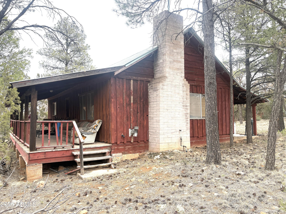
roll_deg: +0.8
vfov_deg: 53.1
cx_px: 143
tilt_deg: +3.8
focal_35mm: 26
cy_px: 107
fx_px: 215
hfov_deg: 67.3
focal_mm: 5.96
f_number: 1.6
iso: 64
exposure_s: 1/303
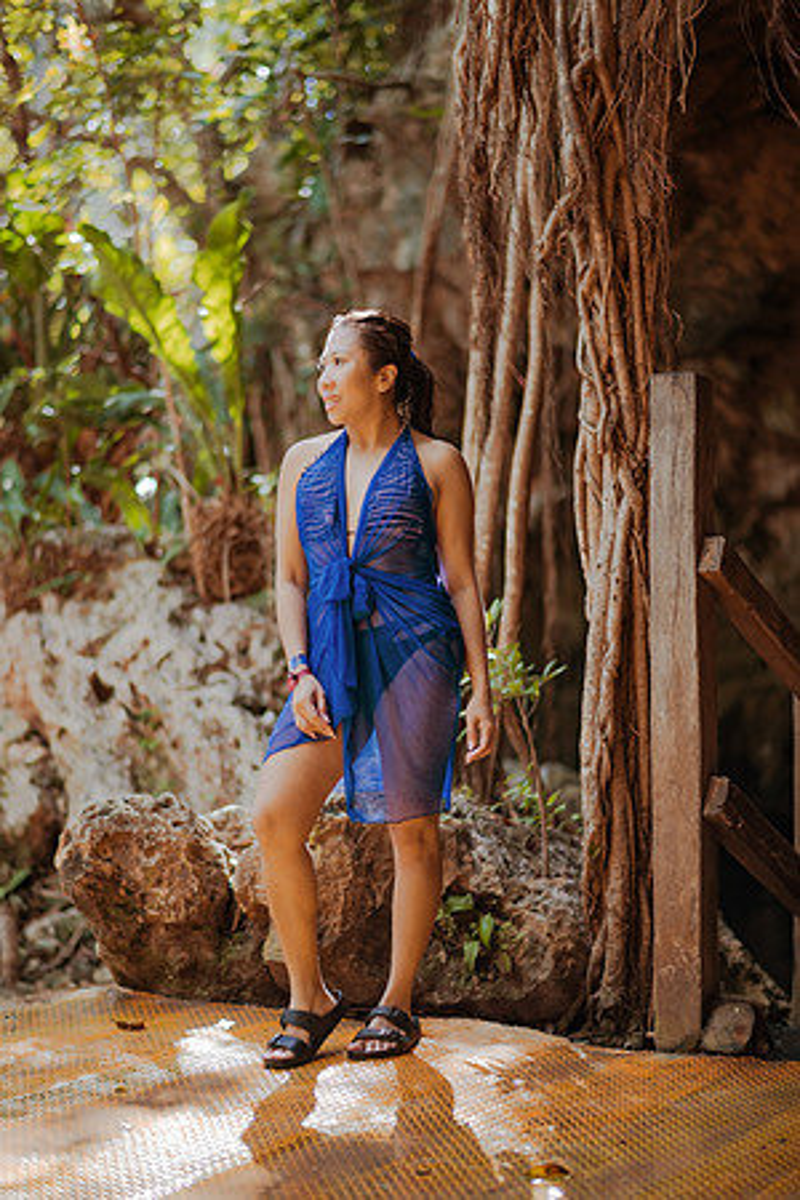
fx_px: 1933
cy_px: 600
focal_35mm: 58
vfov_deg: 34.5
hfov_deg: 23.4
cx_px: 400
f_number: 1.4
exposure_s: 1/800
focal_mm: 58
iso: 250
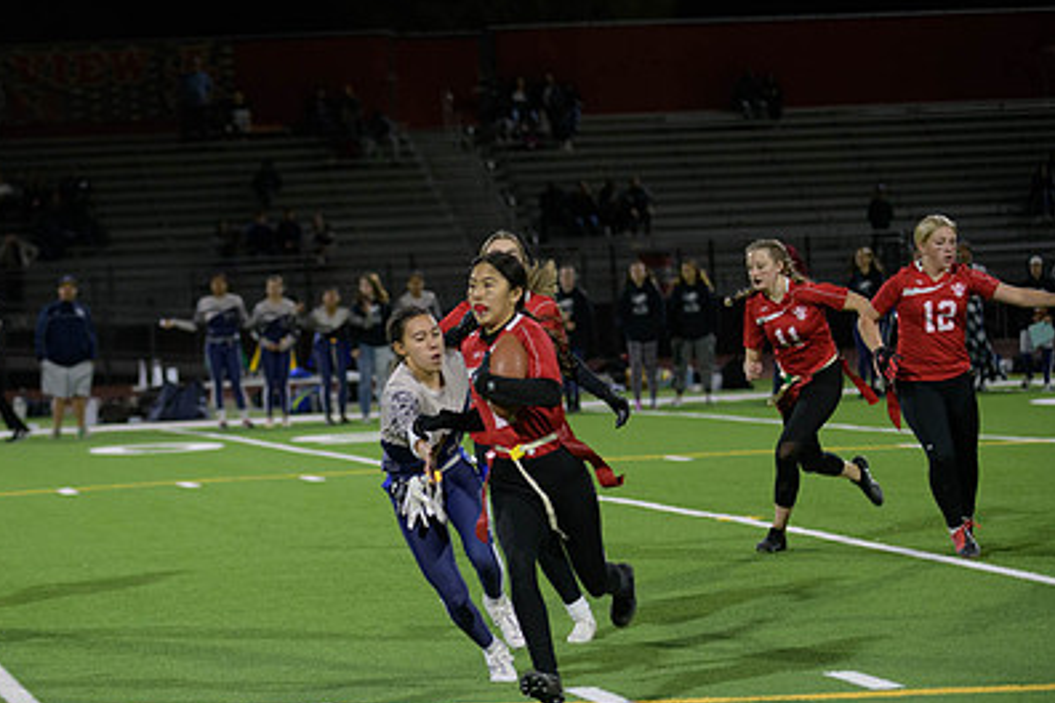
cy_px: 486
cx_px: 288
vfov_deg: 8.9
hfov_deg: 13.3
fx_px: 4513
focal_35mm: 154
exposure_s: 1/640
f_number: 2.8
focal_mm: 105
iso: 2200
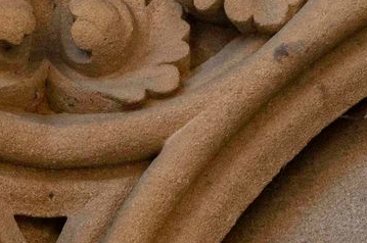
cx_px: 77
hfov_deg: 6.9
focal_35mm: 300
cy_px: 308
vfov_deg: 4.5
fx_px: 3053
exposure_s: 1/1250
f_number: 7.1
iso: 2000
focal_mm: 55
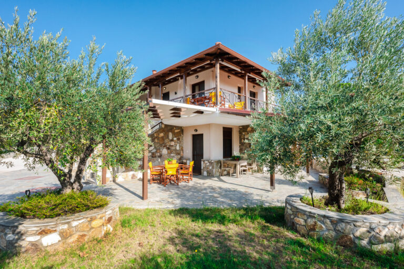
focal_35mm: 17
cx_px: 202
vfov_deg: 70.4
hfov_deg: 93.3
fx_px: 191
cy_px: 134
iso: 1600
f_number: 13
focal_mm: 17
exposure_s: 1/1000
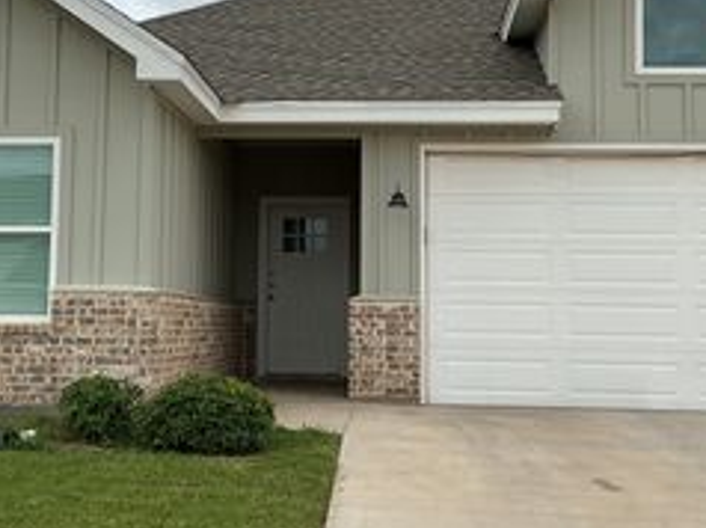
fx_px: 1243
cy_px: 200
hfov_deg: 31.7
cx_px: 303
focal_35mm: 61
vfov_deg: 23.9
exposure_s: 1/1912
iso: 25
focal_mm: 3
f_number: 1.8
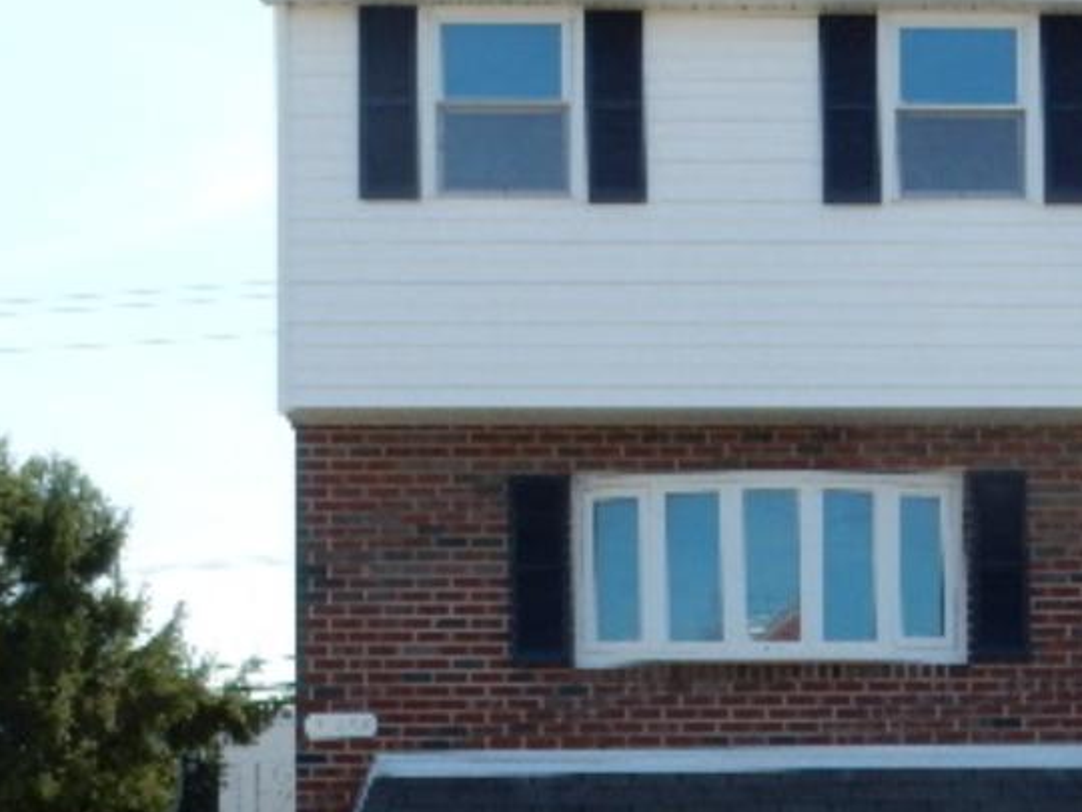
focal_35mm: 96
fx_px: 3001
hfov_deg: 20.2
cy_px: 660
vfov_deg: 15.3
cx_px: 882
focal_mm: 6.4
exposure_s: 1/800
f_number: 4
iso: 125
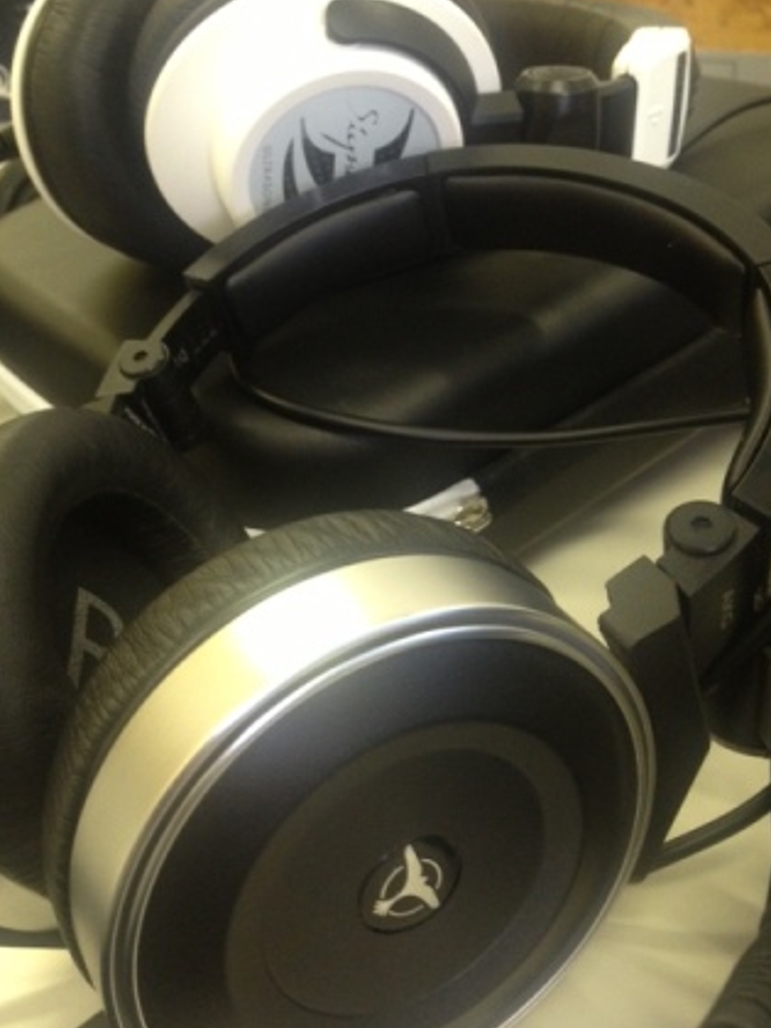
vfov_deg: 46.7
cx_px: 379
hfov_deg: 36.0
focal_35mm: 40
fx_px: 1188
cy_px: 463
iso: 200
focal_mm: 4.28
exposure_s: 1/20
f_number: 2.4
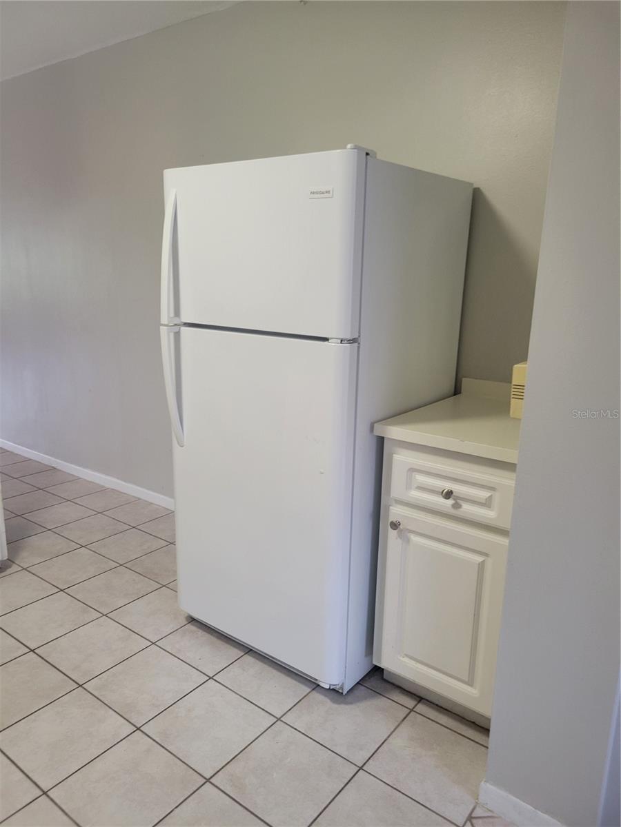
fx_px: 622
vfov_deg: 67.3
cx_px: 310
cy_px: 414
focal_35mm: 26
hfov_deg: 53.1
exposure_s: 1/60
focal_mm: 5.4
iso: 160
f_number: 1.8
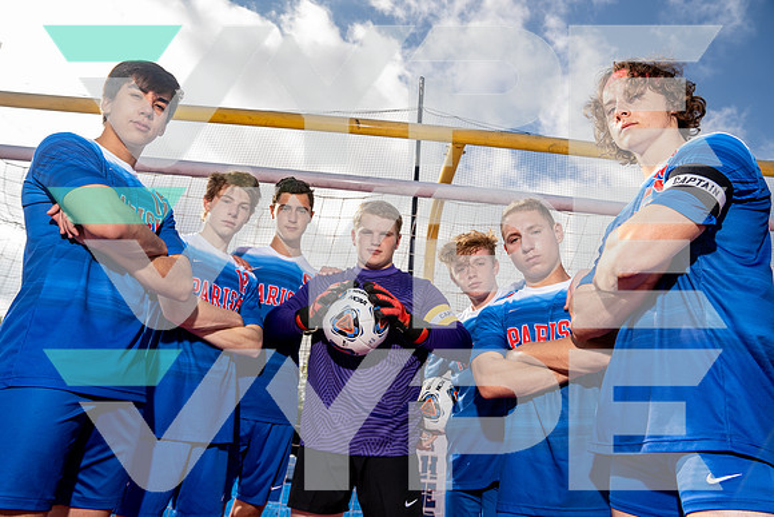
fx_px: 516
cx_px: 387
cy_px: 258
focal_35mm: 24
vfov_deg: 53.2
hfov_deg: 73.7
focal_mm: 24
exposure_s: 1/250
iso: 100
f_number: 5.6
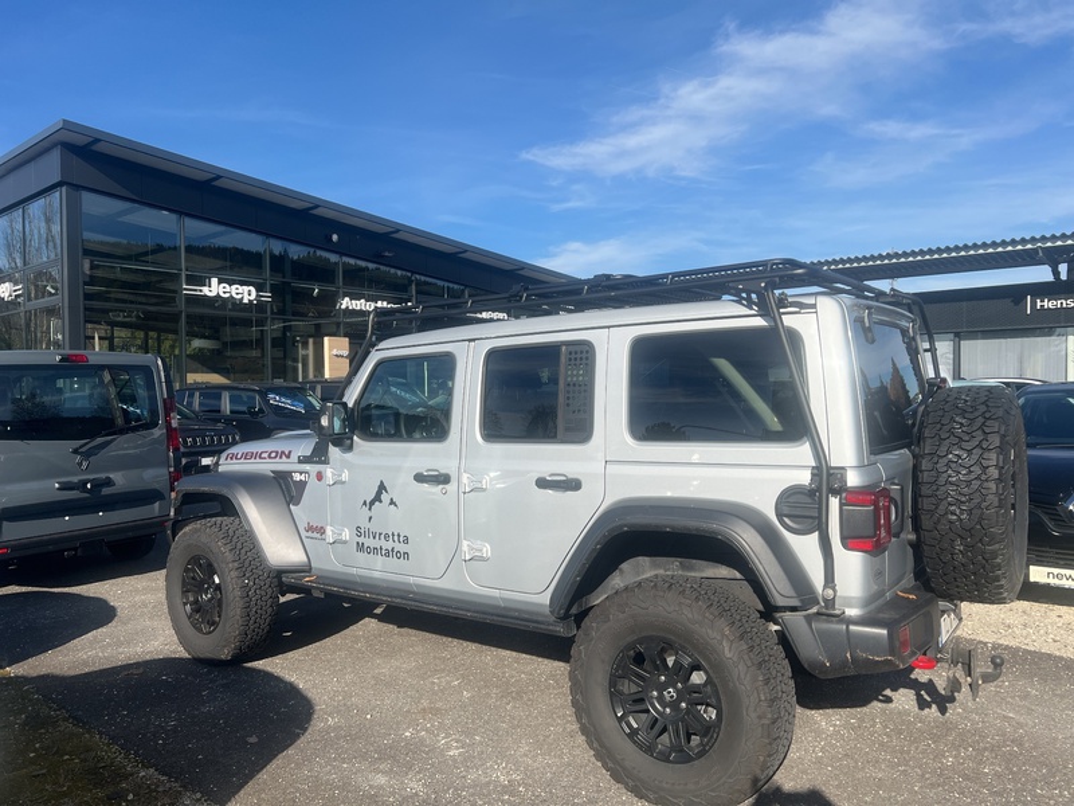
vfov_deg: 53.1
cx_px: 537
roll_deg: -0.4
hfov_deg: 67.3
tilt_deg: -1.4
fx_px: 807
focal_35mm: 26
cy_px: 403
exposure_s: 1/5076
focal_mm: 5.7
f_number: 1.5
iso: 50
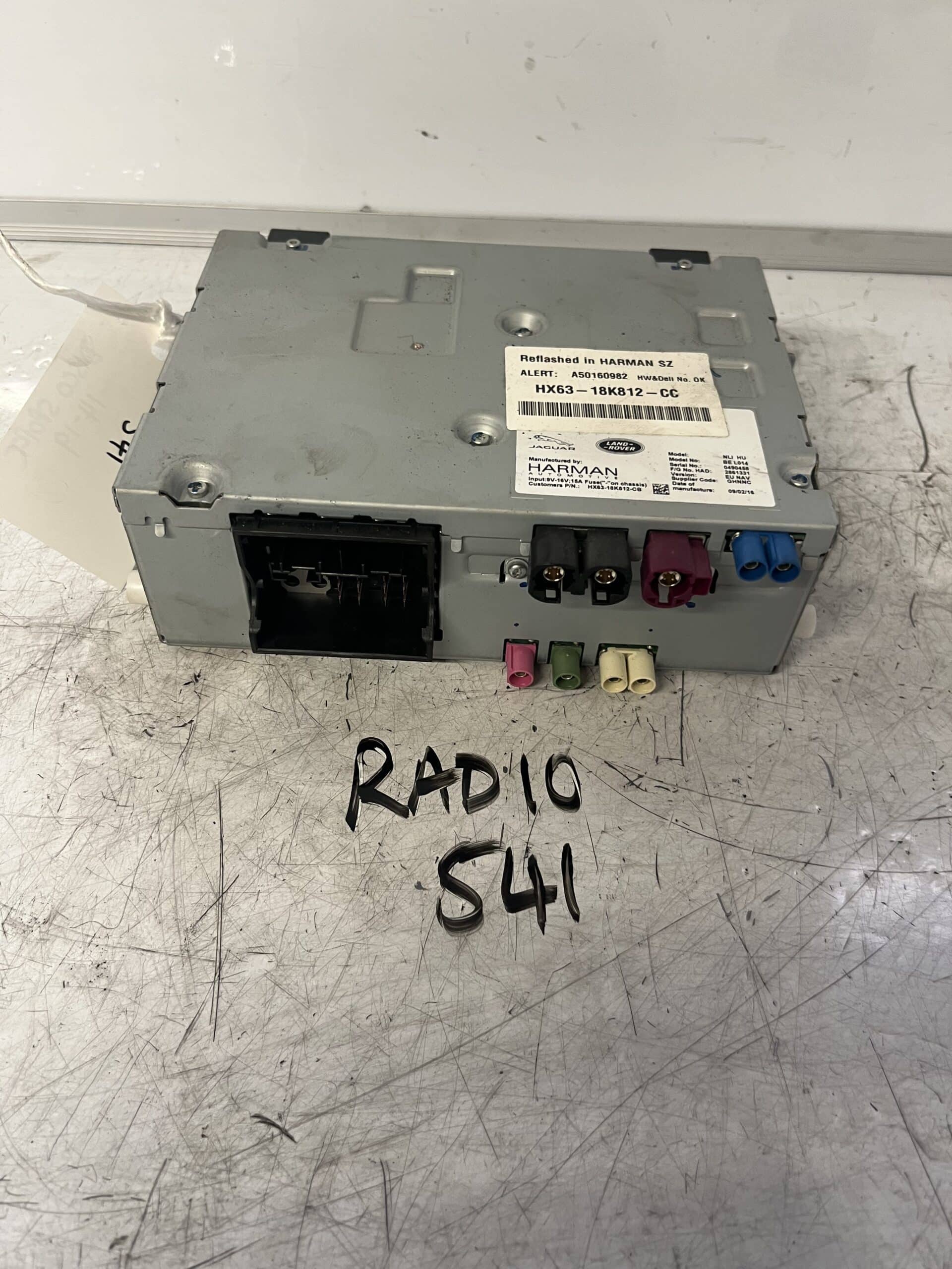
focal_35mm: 26
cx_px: 476
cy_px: 634
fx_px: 953
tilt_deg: -49.3
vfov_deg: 67.3
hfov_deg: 53.1
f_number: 1.6
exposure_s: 1/50
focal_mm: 5.1
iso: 80
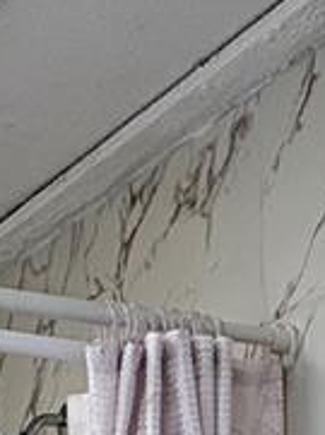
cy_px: 1050
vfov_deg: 14.2
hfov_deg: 15.8
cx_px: 169
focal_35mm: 93
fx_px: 1168
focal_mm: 2.22
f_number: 2.2
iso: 64
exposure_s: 1/99
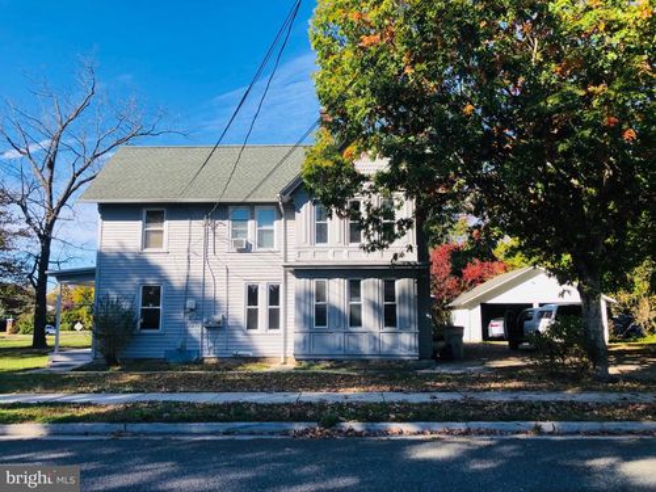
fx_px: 531
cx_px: 328
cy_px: 246
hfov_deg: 63.4
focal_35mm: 28
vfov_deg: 49.7
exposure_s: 1/1130
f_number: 1.8
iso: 20
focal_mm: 3.99
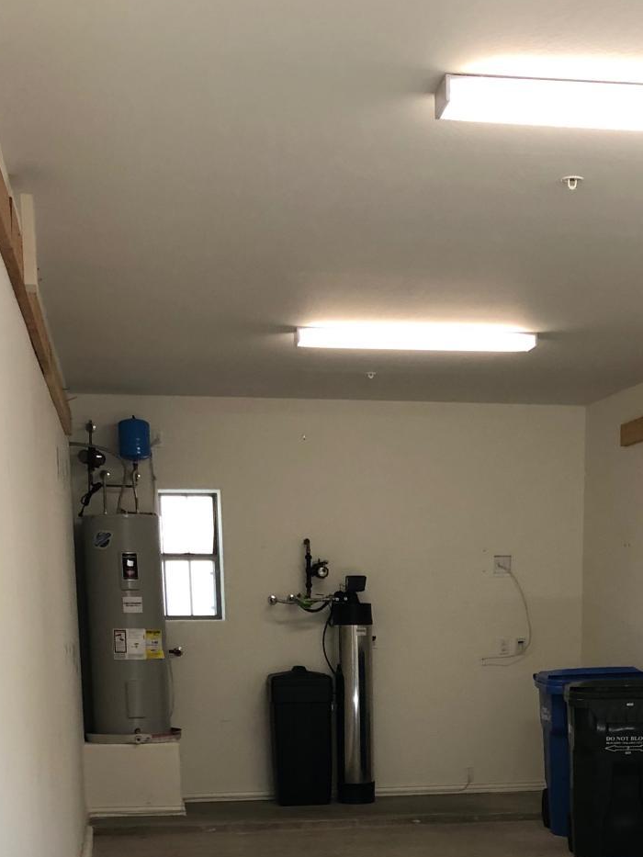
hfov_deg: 24.2
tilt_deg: -9.1
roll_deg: -0.1
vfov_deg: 29.8
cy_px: 878
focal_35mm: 60
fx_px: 1486
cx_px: 457
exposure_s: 1/30
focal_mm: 4
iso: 40
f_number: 1.8
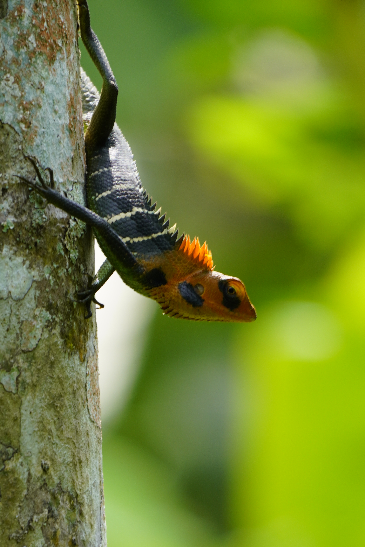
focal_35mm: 525
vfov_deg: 3.9
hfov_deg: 2.6
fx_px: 7983
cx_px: 182
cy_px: 274
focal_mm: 350
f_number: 7.1
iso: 160
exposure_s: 1/80
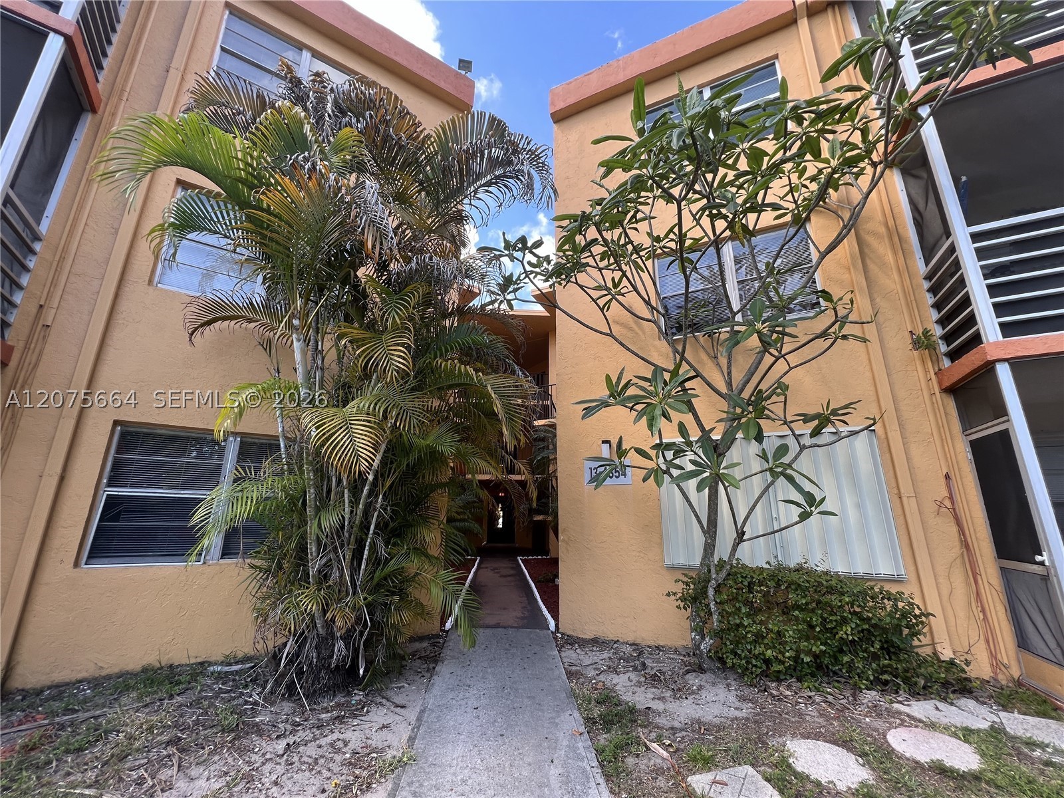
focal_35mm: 13
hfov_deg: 106.2
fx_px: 400
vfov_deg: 89.9
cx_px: 532
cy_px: 399
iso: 32
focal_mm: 1.57
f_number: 1.8
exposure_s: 1/182
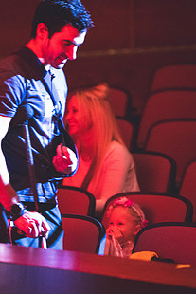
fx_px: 3548
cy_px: 159
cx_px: 69
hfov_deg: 3.2
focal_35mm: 435
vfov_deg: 4.7
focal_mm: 200
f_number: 2.8
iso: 12800
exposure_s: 1/30
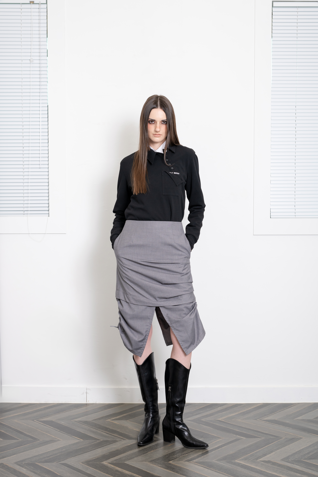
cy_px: 238
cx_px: 159
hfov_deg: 28.1
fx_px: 636
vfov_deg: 41.1
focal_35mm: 48
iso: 250
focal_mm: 48
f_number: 6.3
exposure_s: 1/125
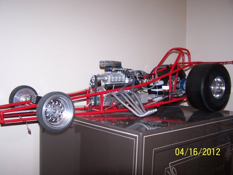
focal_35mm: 38
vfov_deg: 37.7
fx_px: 256
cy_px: 88
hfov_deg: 49.0
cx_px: 116
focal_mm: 6.3
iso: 140
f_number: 2.8
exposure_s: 1/60
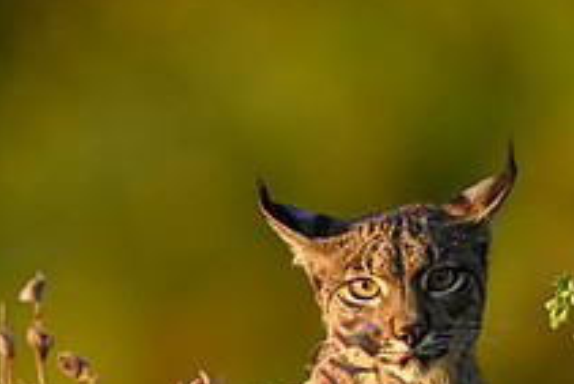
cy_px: 414
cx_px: 416
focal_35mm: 1826
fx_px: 29134
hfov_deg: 1.1
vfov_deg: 0.8
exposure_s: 1/1250
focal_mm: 560
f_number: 4
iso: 1400
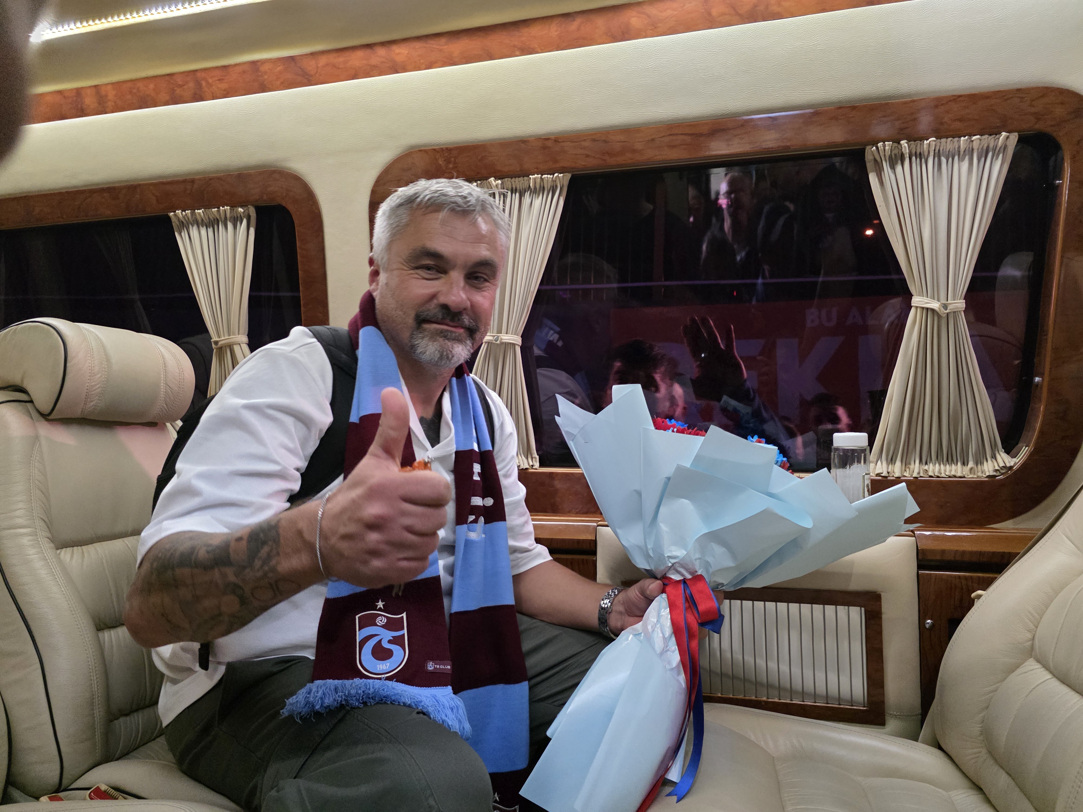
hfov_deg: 73.9
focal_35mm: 23
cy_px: 406
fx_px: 720
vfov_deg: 58.9
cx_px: 542
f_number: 1.7
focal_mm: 6.3
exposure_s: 1/60
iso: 2000
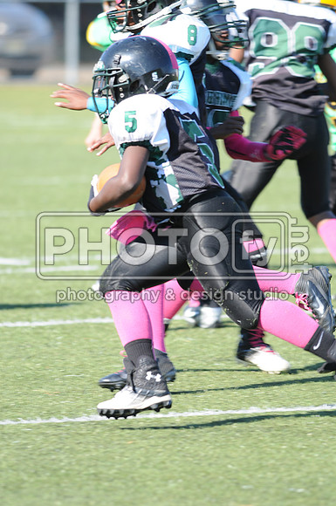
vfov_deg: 4.6
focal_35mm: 450
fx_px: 6318
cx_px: 168
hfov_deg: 3.0
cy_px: 253
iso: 200
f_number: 4.5
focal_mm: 300
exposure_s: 1/500
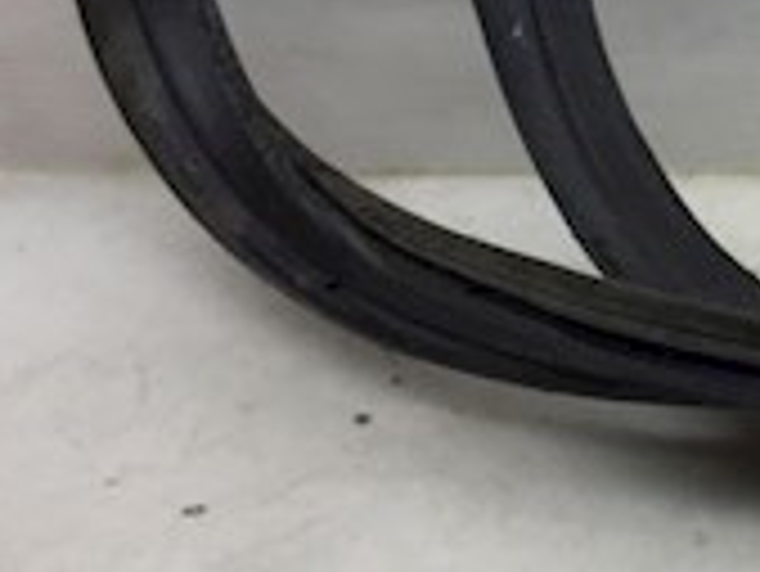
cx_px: 1313
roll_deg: -0.1
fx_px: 2417
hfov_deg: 15.6
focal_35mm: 110
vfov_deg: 13.2
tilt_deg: -22.4
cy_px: -72
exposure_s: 1/50
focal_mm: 4.15
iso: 40
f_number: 2.2
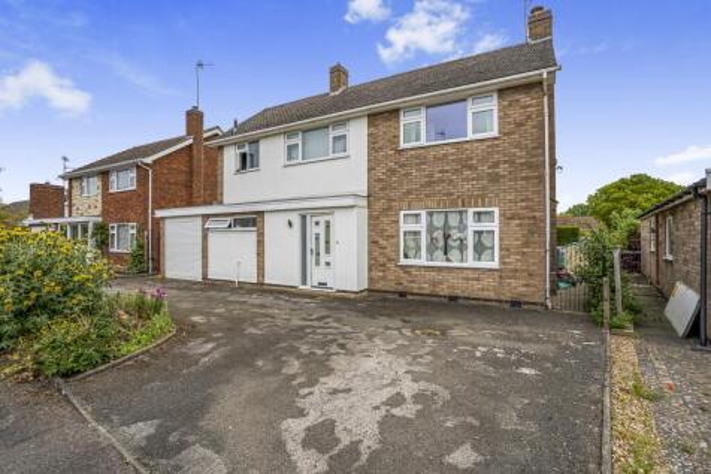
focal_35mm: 16
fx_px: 316
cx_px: 356
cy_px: 237
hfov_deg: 96.8
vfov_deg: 73.7
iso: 100
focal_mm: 16
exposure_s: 1/320
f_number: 14
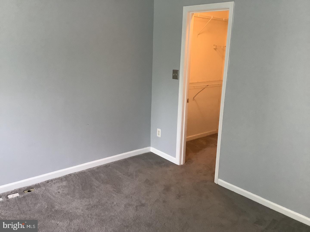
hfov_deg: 58.4
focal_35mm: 31
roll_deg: -1.3
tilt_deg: -13.4
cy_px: 116
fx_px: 278
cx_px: 155
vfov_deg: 45.4
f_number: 2.4
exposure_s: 1/60
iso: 320
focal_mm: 3.3
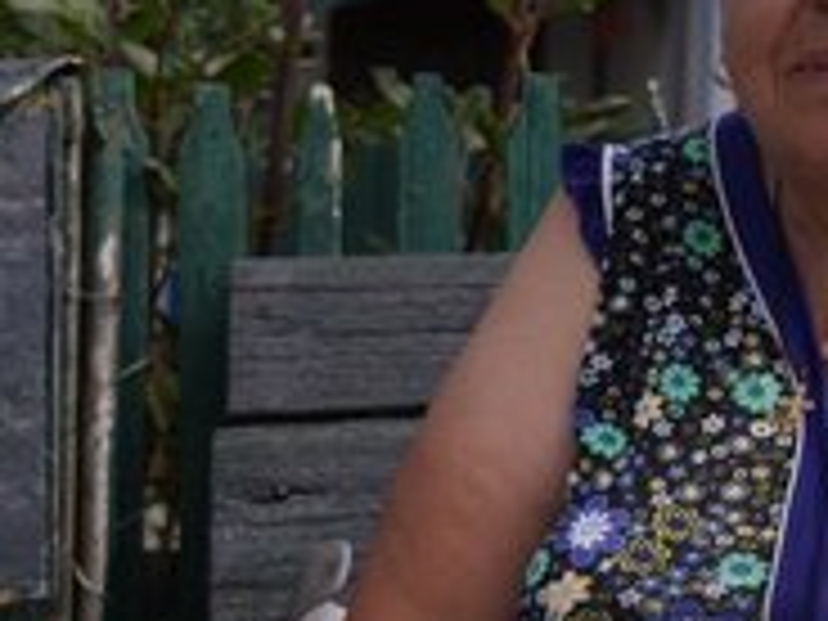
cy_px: 202
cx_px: 792
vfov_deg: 16.4
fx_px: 2153
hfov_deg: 21.2
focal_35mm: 90
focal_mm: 29
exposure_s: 1/5000
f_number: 4
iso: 250
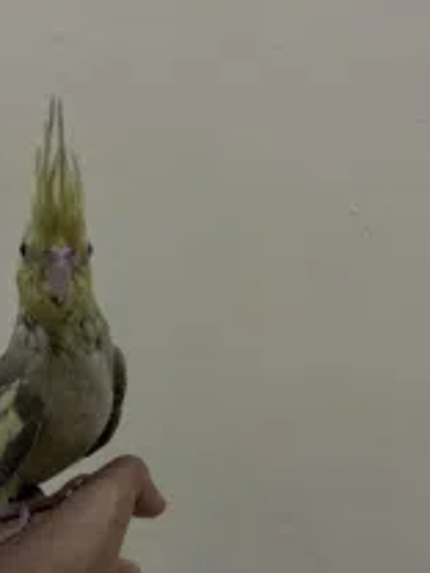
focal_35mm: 50
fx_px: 828
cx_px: 102
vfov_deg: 37.7
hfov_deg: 28.6
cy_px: 391
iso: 125
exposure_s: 1/100
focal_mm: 5.1
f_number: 1.6
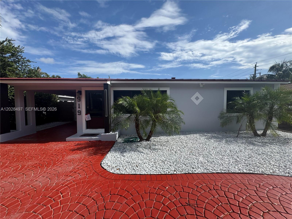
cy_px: 110
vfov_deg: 85.7
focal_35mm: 14
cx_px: 146
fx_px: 118
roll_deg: +0.2
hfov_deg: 102.1
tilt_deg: -2.8
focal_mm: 2.22
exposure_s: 1/1976
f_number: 2.2
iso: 50
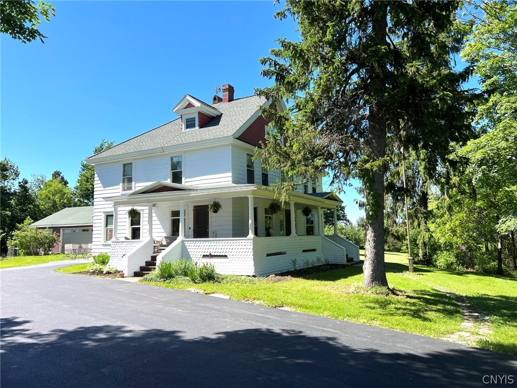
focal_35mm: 26
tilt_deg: +5.7
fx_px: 388
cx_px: 258
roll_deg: +0.6
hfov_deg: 67.3
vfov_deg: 53.1
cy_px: 194
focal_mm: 5.7
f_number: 1.5
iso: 50
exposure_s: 1/2632
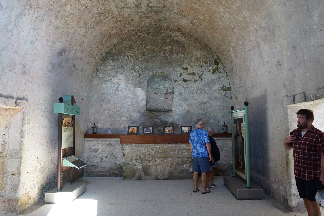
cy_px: 108
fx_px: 252
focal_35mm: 28
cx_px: 162
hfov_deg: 65.5
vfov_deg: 46.4
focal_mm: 28
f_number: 7.1
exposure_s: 1/100
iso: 1600
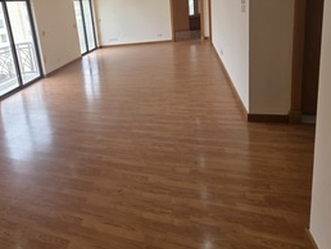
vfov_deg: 56.3
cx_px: 80
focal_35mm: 23
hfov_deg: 68.7
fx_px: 220
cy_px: 65
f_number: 1.9
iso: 25
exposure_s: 1/120
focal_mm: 2.2
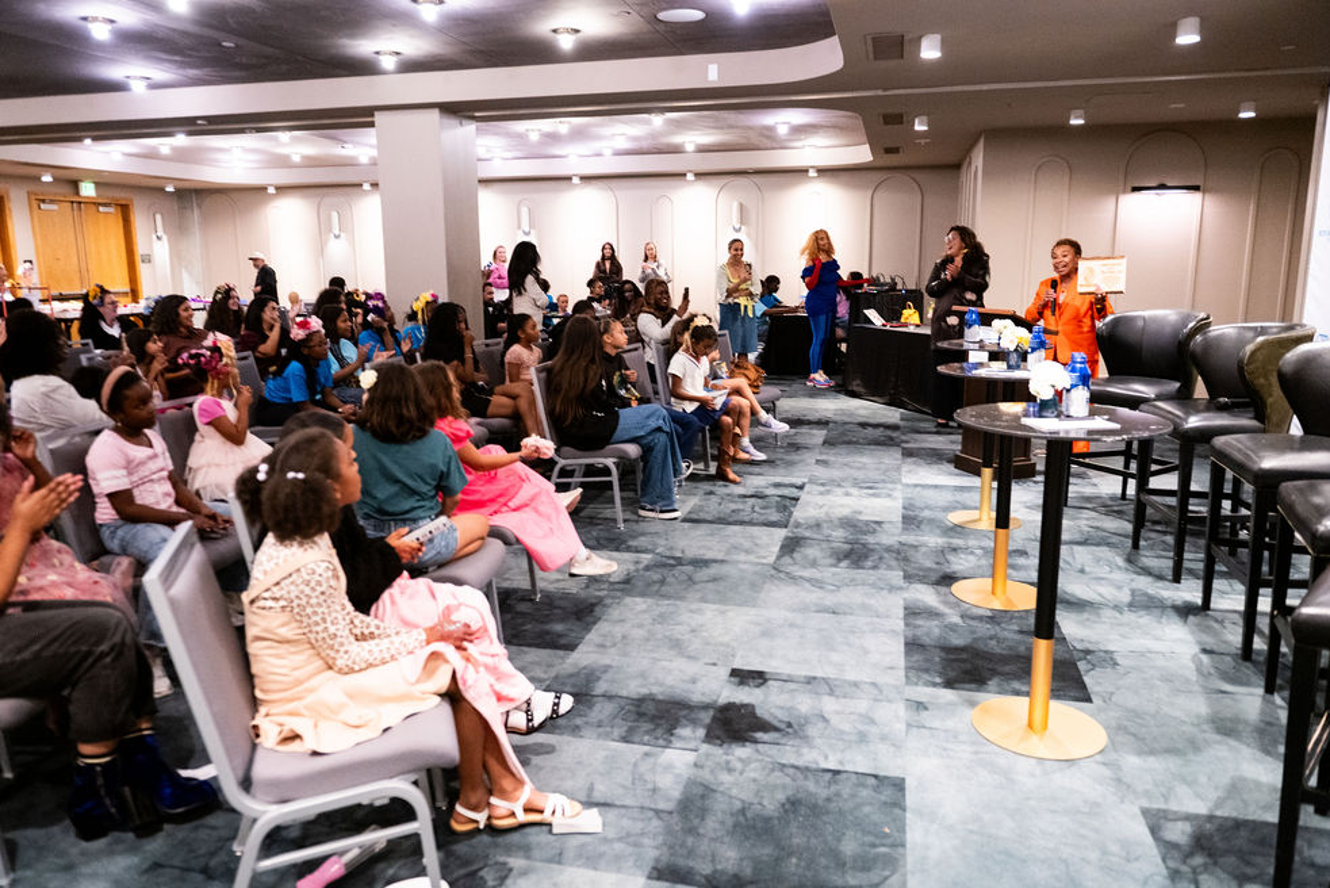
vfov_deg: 51.3
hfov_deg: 71.5
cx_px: 649
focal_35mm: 25
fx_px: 924
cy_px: 441
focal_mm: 24
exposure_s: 1/100
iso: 2500
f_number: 2.8
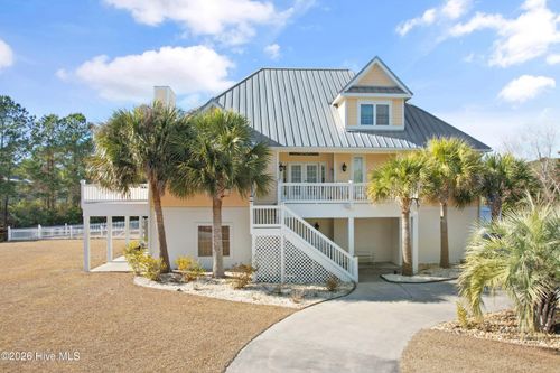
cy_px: 186
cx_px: 280
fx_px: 342
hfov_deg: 78.6
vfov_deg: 57.2
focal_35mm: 22
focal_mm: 8.38
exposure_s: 1/1000
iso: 120
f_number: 2.8
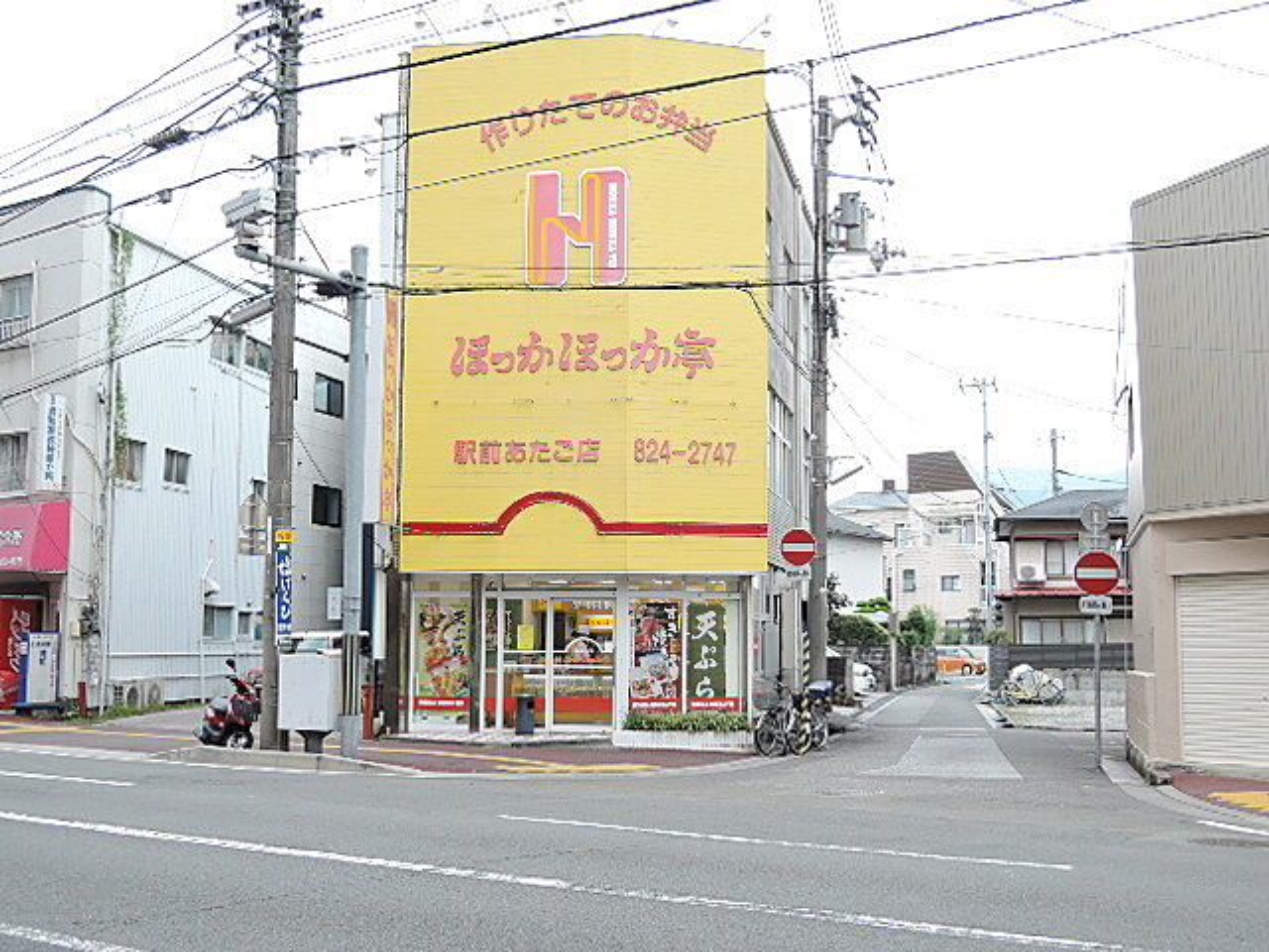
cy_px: 476
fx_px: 1650
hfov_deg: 42.1
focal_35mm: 45
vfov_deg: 32.2
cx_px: 634
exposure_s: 1/80
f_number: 4.2
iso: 200
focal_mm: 9.6
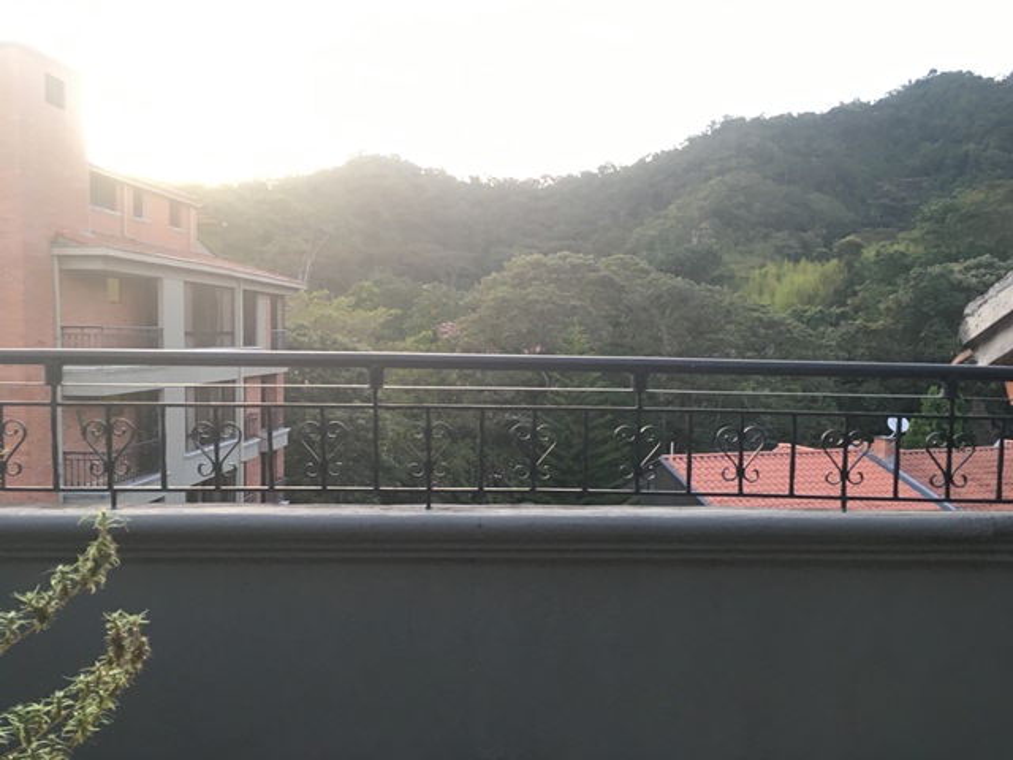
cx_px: 506
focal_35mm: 29
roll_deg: -0.8
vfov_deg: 48.2
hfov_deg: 61.7
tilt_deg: -5.0
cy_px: 380
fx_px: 849
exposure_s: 1/30
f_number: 2.2
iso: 64
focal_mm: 4.15
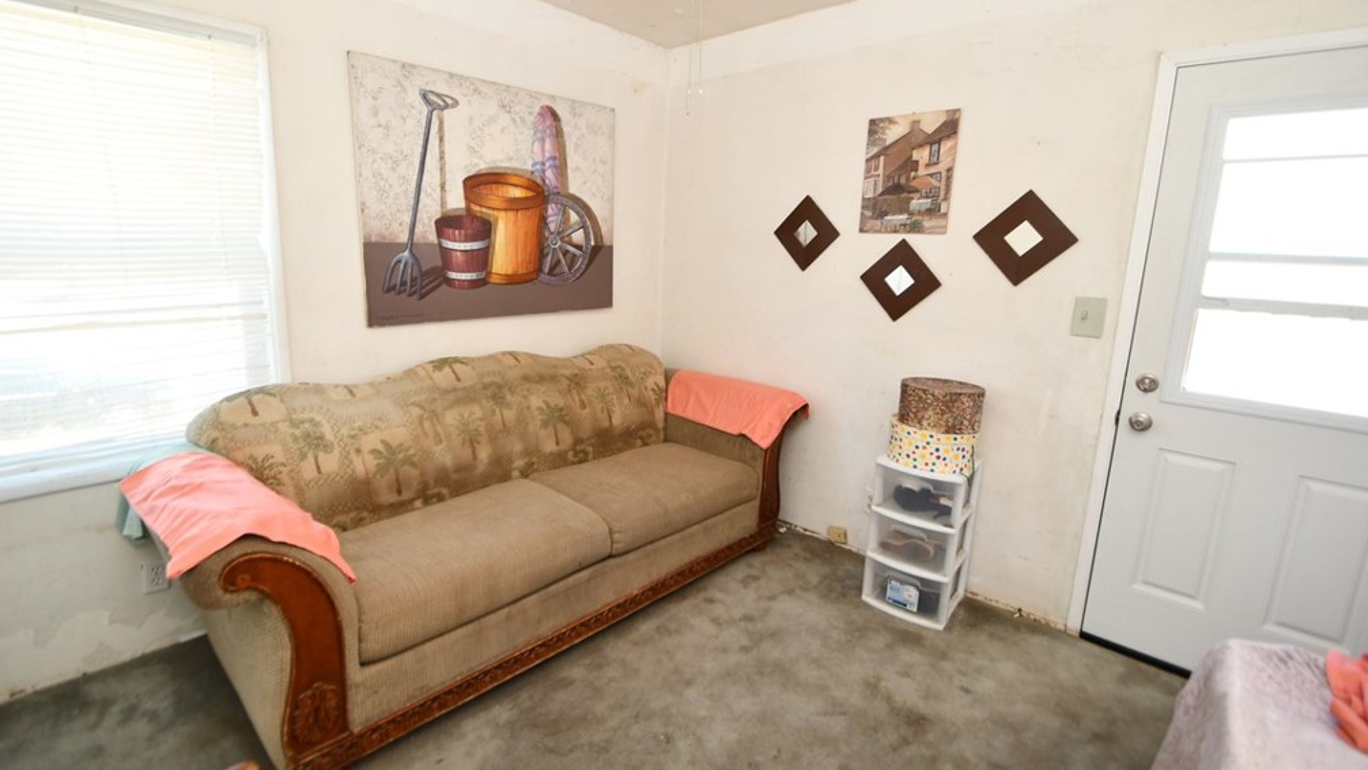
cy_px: 373
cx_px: 677
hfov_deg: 99.4
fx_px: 580
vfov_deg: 67.1
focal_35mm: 16
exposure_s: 1/60
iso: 400
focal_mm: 10
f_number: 4
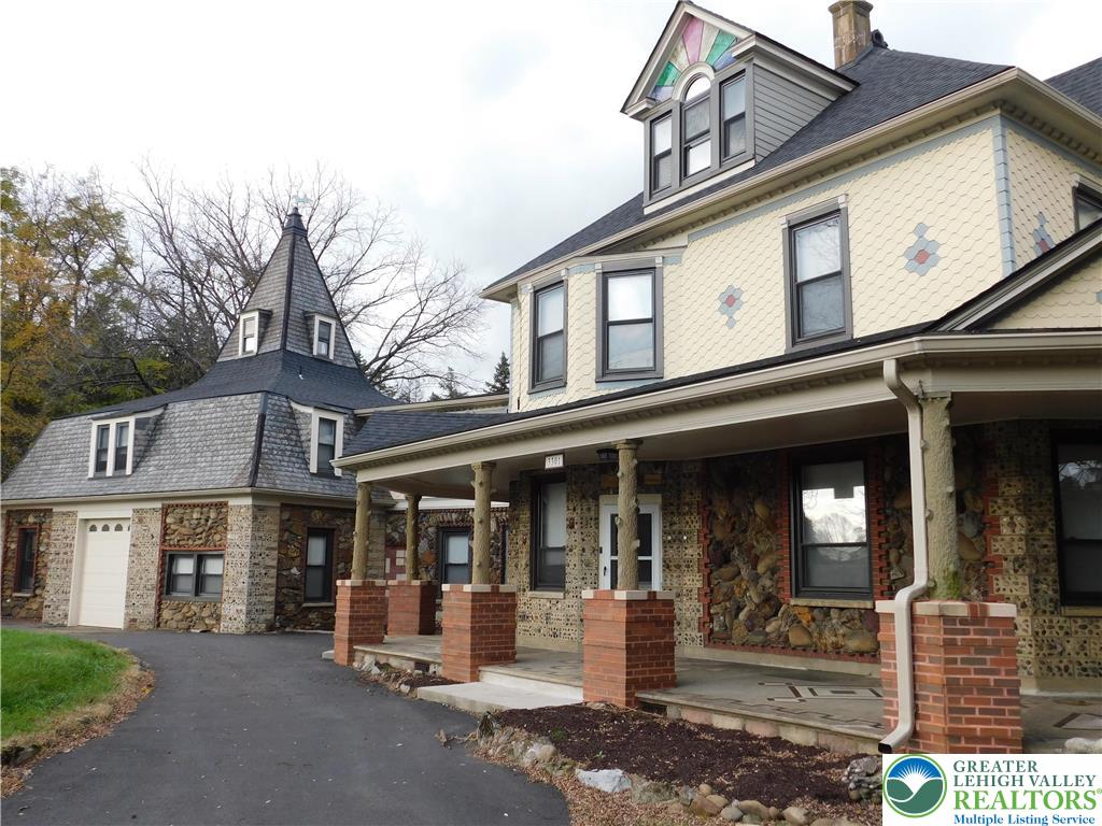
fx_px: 955
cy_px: 413
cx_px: 551
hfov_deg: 60.0
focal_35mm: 30
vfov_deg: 46.8
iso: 125
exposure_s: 1/320
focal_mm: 5.3
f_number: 3.2
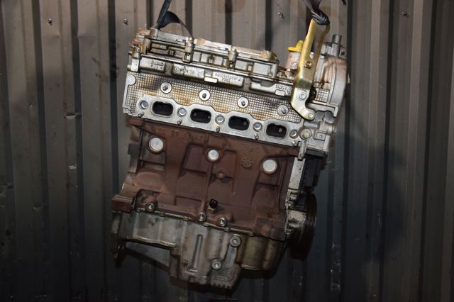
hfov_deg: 53.2
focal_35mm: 36
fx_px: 454
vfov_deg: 36.8
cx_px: 227
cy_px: 151
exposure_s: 1/60
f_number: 5
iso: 800
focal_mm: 24
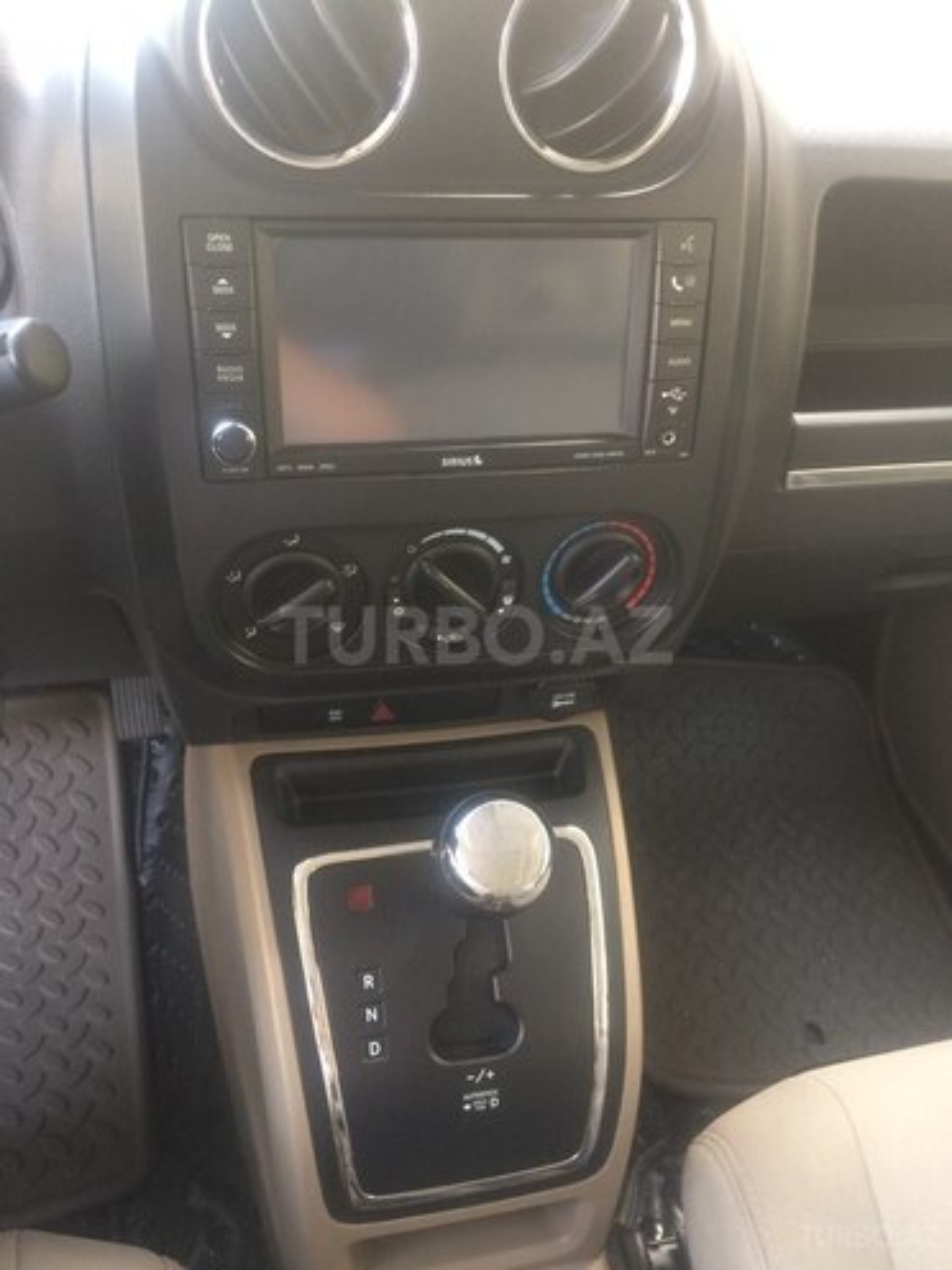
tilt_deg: -45.8
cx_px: 476
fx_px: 1063
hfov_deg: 48.2
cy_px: 635
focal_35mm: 29
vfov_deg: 61.7
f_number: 2.2
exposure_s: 1/33
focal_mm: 4.15
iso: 100
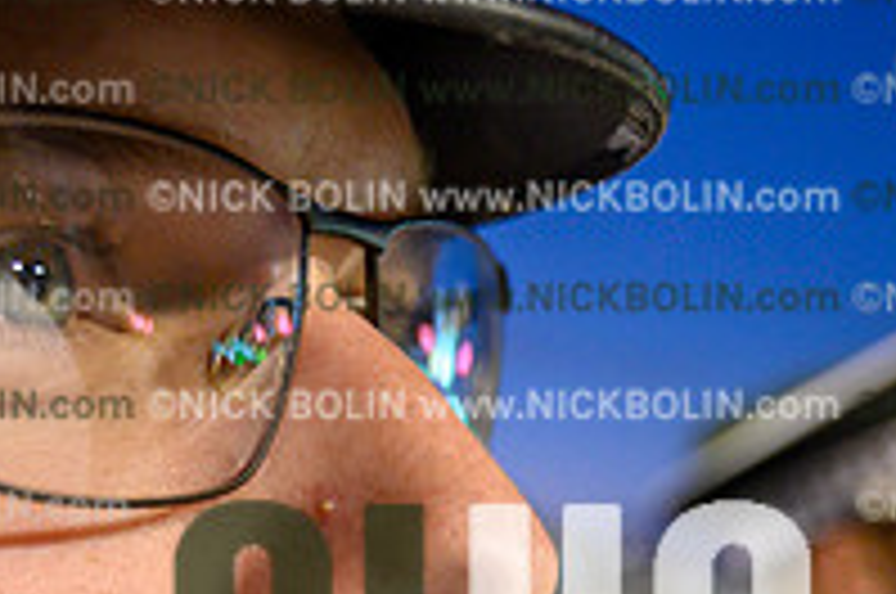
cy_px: 716
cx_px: 491
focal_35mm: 70
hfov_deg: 28.9
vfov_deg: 18.4
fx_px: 1739
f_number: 4
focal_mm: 24
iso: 2000
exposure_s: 1/200
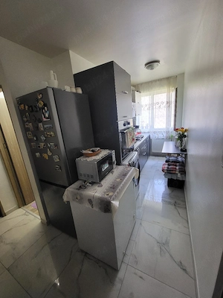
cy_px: 149
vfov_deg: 106.2
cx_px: 112
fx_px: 112
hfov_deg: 89.9
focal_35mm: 13
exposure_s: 1/50.3
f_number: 2.2
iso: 250
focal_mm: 1.74
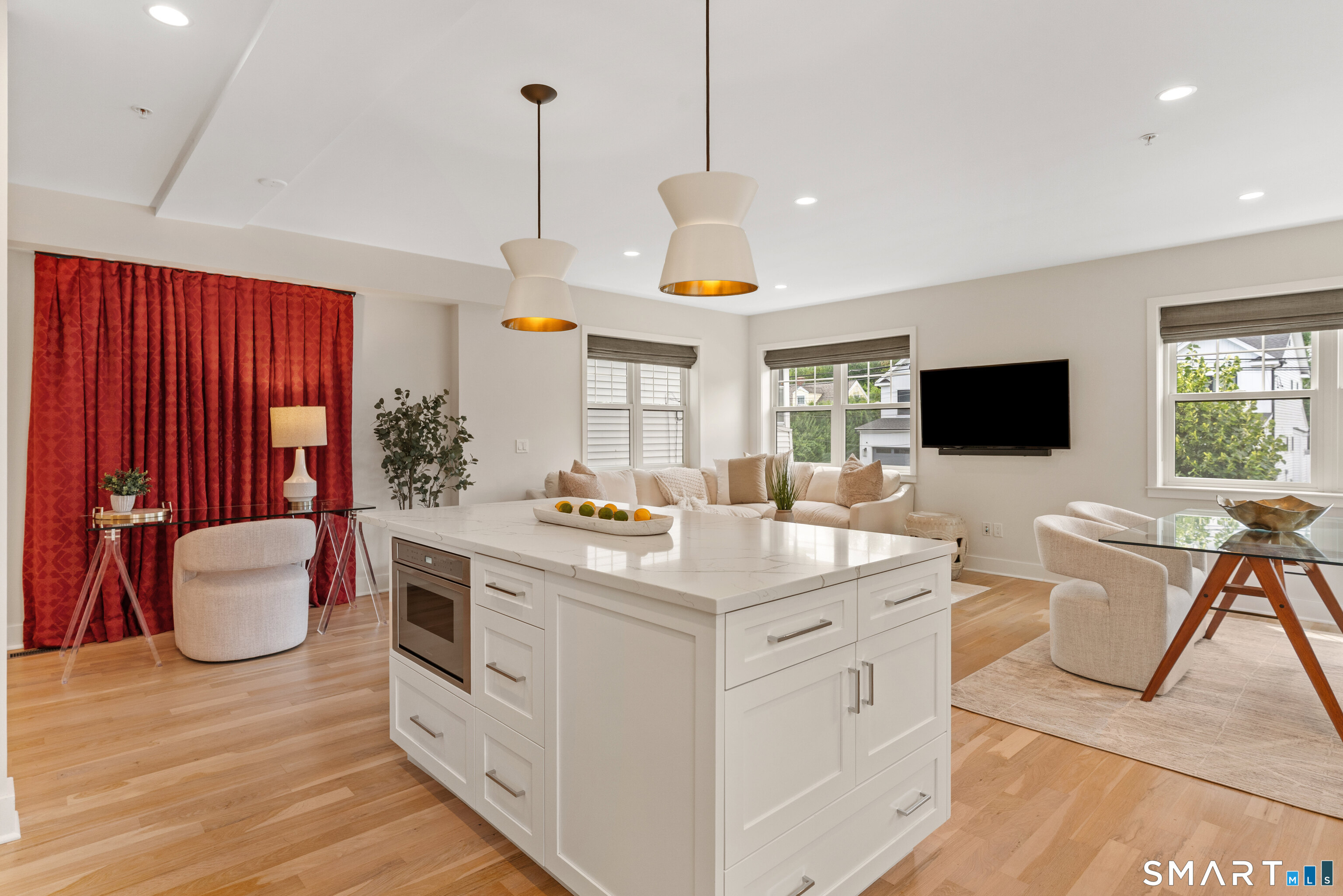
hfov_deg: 86.9
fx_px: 709
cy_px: 448
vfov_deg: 64.6
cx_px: 672
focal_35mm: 19
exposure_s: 1/10
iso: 320
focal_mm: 19
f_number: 8
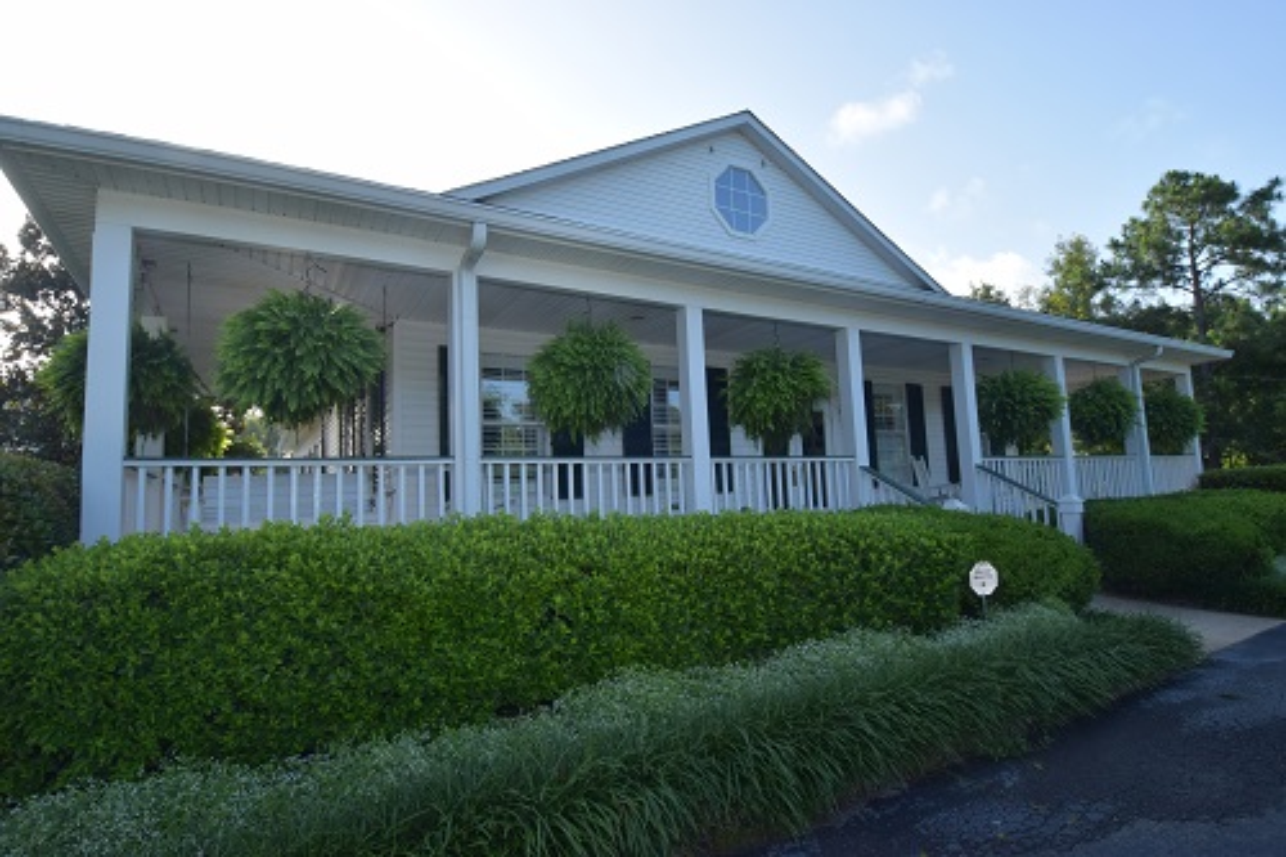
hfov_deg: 90.0
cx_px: 643
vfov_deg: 67.3
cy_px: 428
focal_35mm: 18
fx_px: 643
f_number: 14
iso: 200
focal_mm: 12
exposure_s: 1/80
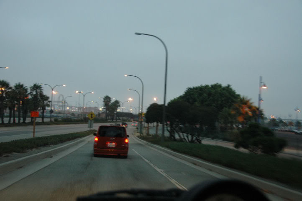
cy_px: 100
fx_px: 402
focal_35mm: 48
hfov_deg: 41.1
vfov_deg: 28.0
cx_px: 151
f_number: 4.5
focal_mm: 32
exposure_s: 1/30
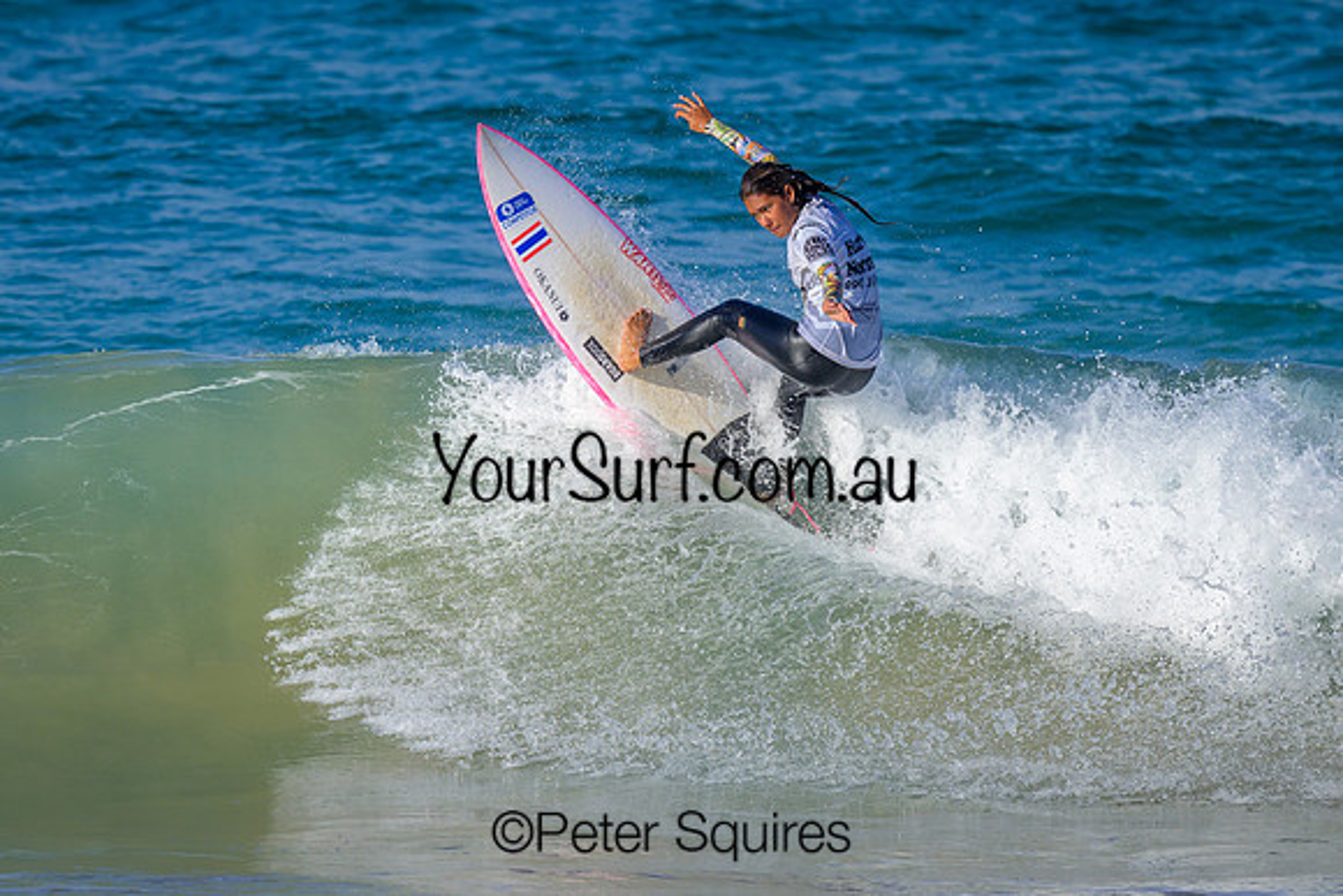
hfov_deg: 1.9
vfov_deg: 1.3
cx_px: 690
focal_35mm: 1098
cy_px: 383
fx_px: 40984
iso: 360
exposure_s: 1/2000
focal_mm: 800
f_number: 6.3
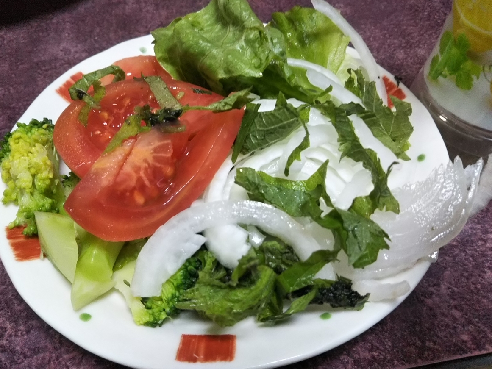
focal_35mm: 31
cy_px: 188
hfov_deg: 58.3
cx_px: 244
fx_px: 441
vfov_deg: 45.4
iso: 160
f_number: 2.2
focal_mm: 4
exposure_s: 1/30
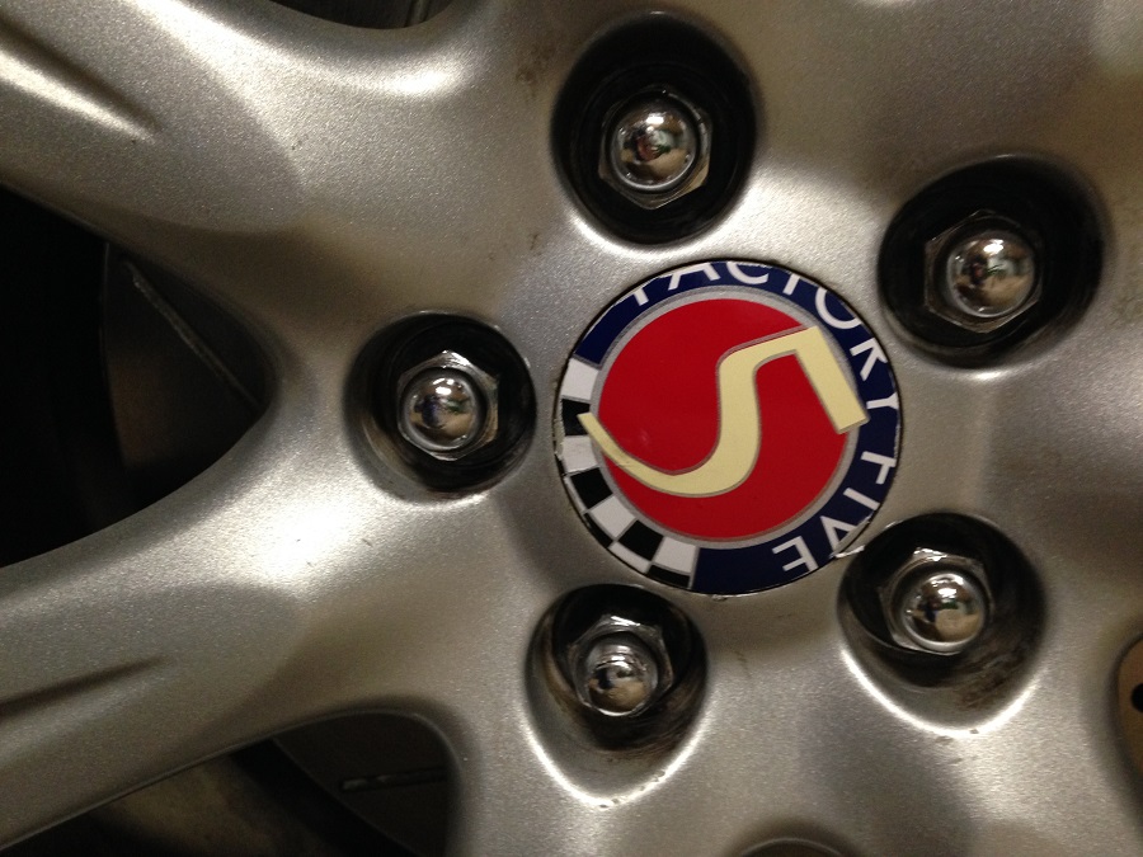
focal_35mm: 33
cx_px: 572
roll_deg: -2.0
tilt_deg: -13.1
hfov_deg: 55.4
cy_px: 428
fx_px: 1090
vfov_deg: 42.9
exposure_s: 1/20
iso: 200
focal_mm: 4.12
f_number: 2.4
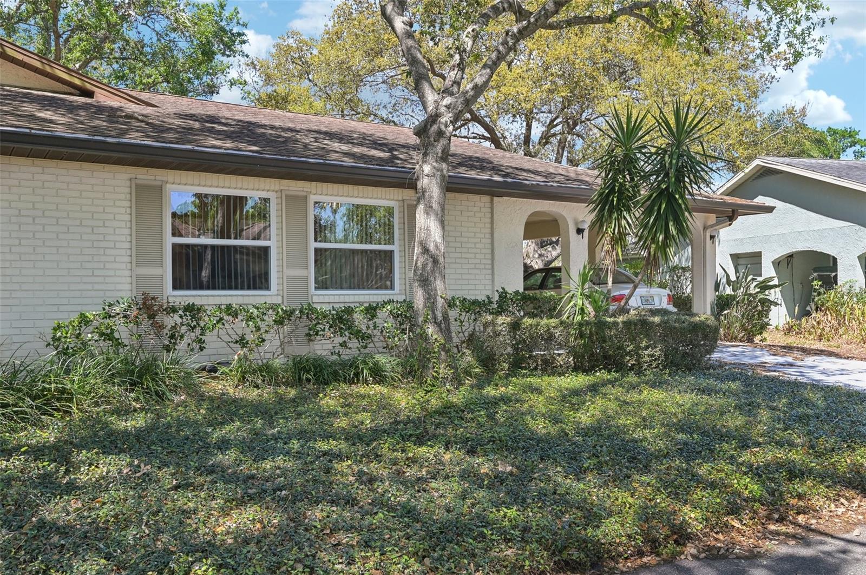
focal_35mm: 30
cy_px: 288
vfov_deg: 43.5
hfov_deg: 62.0
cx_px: 433
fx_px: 721
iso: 400
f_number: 8
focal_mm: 30
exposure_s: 1/200
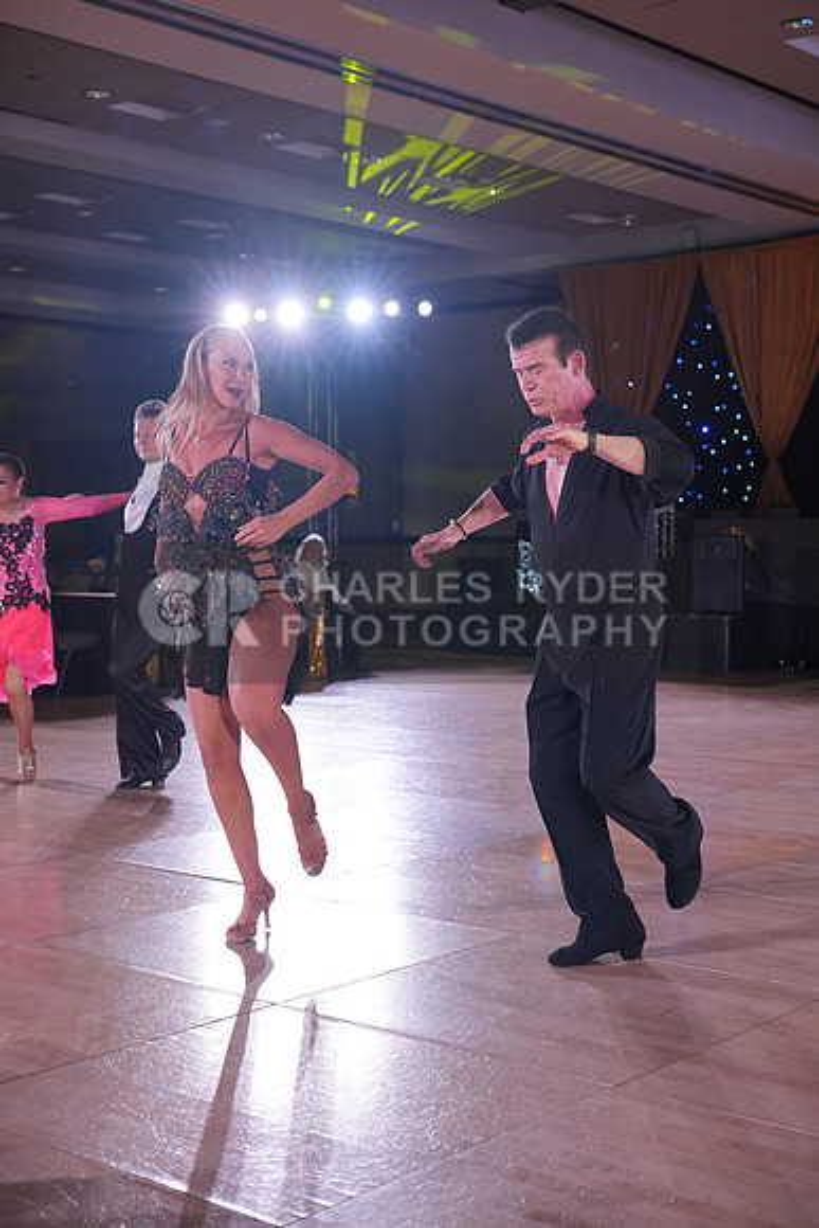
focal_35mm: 50
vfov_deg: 39.6
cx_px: 410
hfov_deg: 27.0
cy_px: 614
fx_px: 1705
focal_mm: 50
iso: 1250
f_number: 4
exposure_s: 1/400
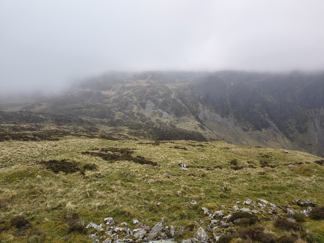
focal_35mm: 24
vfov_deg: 56.8
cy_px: 122
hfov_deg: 71.6
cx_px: 162
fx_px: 225
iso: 100
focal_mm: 5.56
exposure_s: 1/242
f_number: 1.8
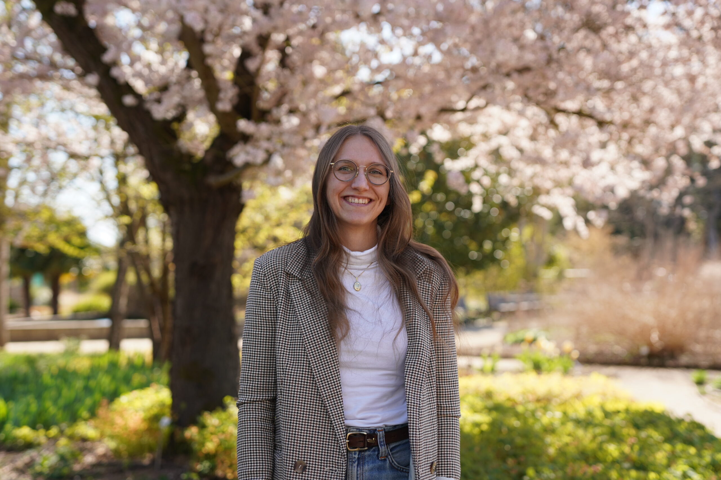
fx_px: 1001
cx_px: 360
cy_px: 240
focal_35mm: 50
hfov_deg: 39.6
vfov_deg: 27.0
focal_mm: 50
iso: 100
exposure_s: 1/640
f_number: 2.5
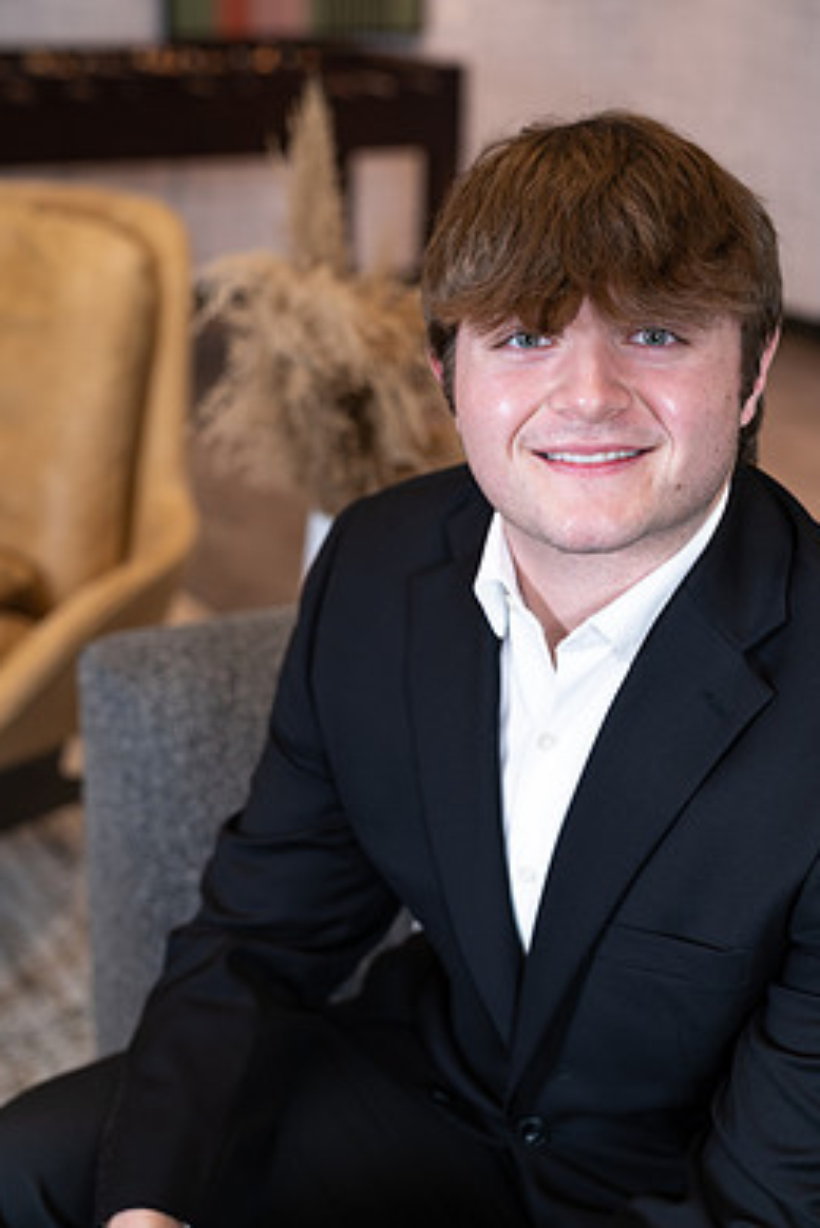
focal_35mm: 58
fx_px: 1980
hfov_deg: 23.4
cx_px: 443
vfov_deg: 34.5
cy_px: 655
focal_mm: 50
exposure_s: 1/125
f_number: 3.2
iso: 100
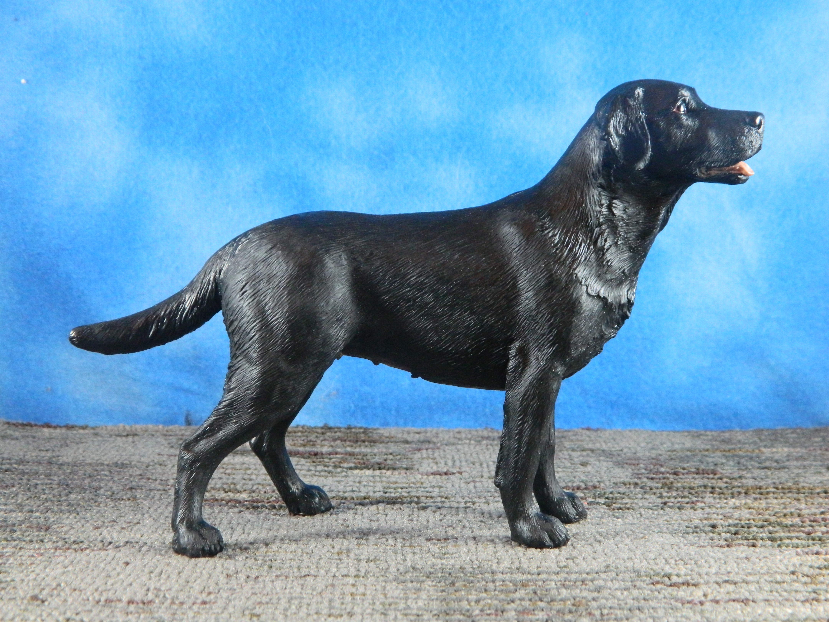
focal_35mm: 47
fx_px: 1126
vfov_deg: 30.9
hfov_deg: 40.4
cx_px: 414
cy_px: 311
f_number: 3.6
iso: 400
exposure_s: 1/20
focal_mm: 8.4
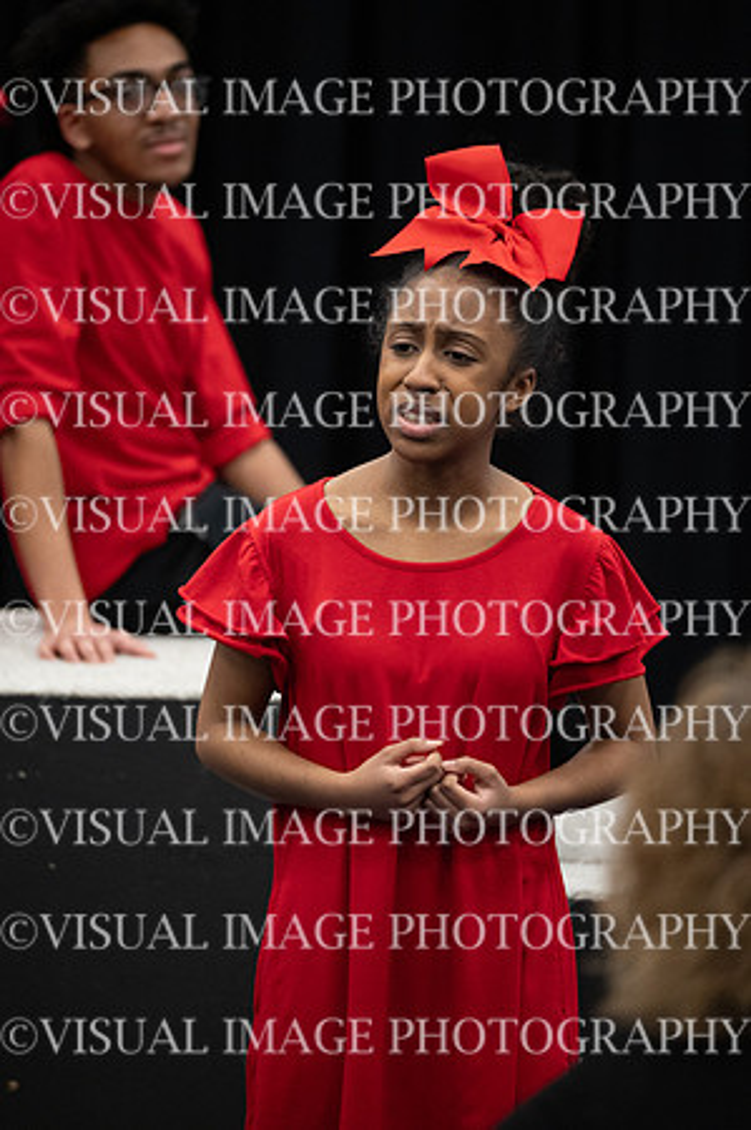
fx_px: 7433
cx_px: 376
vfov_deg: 8.7
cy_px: 565
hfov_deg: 5.8
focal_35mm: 237
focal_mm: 237
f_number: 6
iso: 8000
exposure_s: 1/125
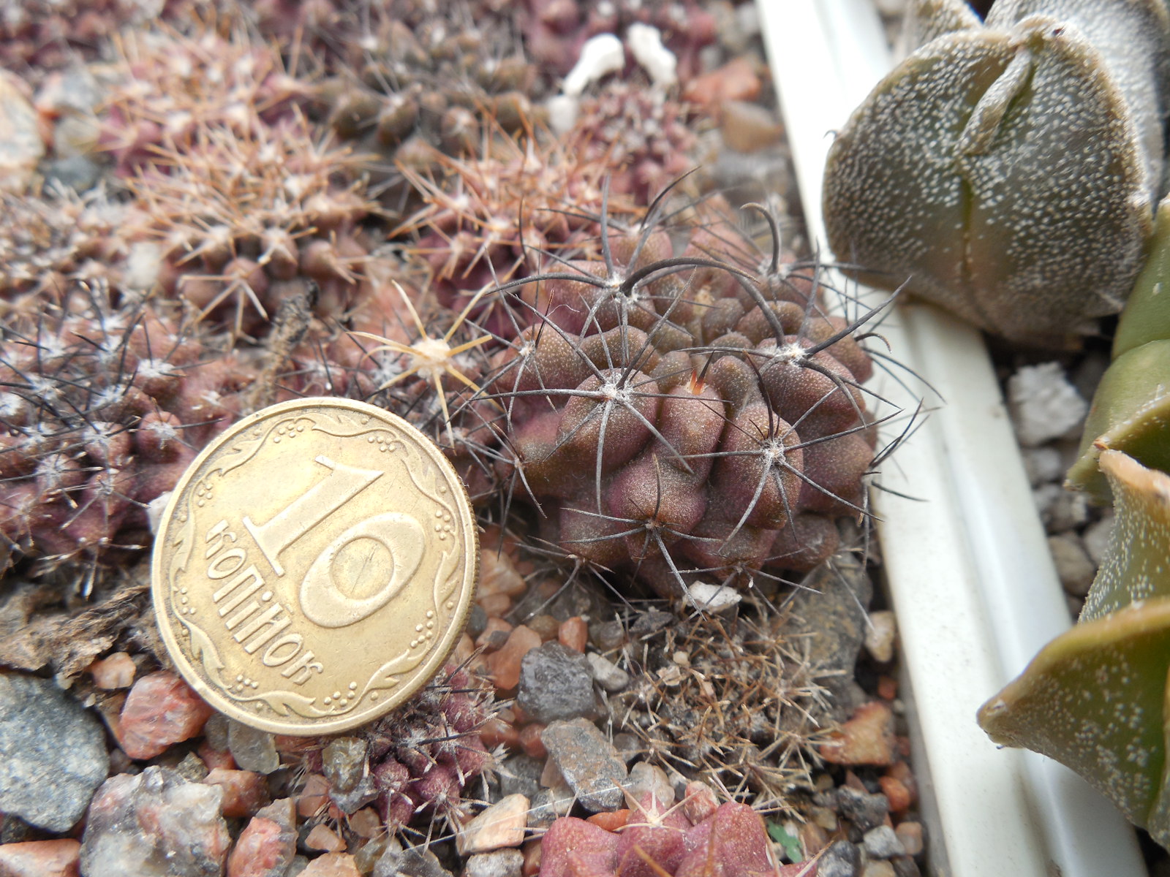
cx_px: 585
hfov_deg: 58.4
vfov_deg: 45.4
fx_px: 1048
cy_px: 438
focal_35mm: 31
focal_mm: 5.6
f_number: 3.6
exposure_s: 1/100
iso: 125
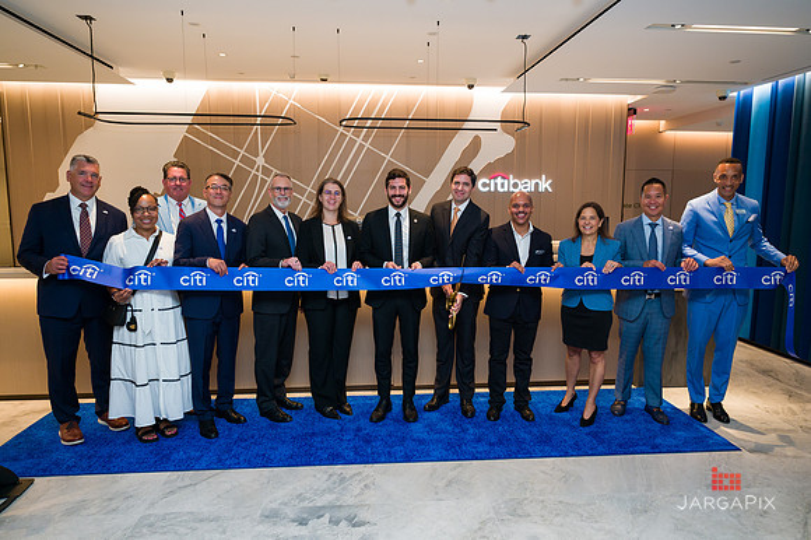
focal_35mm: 24
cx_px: 406
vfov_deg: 52.8
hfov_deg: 73.4
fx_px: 544
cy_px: 270
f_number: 4.5
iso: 640
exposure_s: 1/200
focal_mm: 24
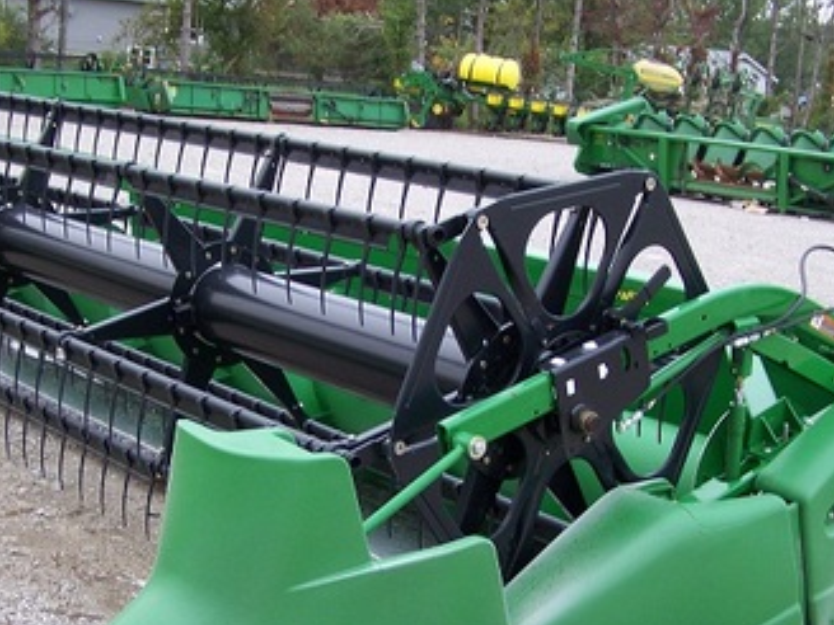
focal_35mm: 63
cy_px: 407
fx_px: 1518
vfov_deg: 23.2
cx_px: 376
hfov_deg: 30.7
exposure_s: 1/80
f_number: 2.8
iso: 64
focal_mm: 6.3
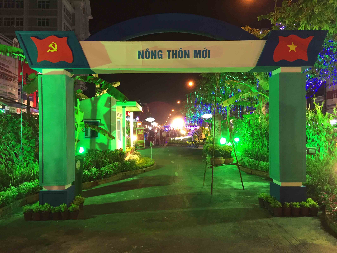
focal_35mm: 29
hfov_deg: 61.7
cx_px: 168
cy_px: 126
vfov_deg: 48.2
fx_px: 282
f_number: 2.2
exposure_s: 1/33
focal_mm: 4.15
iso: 250
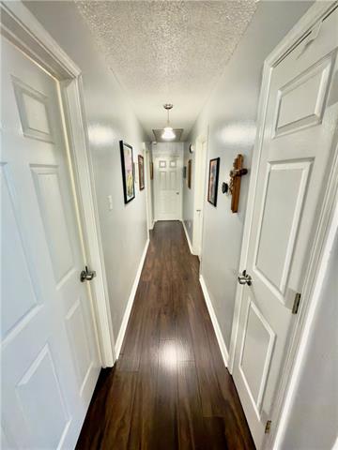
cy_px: 225
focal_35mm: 14
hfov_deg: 85.7
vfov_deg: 102.1
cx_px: 169
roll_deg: -0.1
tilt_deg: -16.2
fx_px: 182
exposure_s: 1/30
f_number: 2.2
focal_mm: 2.22
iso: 320
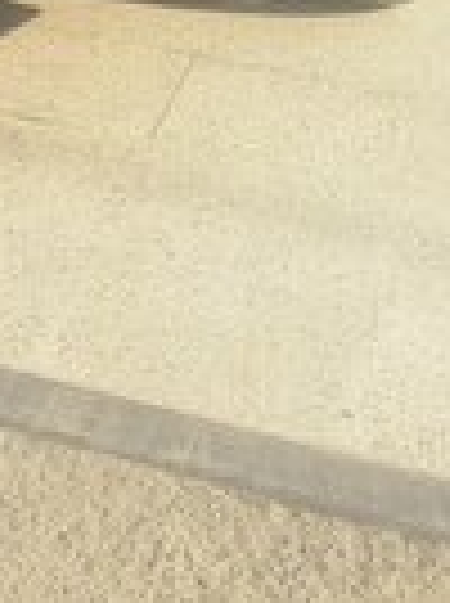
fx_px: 2000
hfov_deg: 12.0
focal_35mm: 115
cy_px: -198
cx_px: -297
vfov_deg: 16.2
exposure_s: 1/341
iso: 40
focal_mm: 2.93
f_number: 2.4
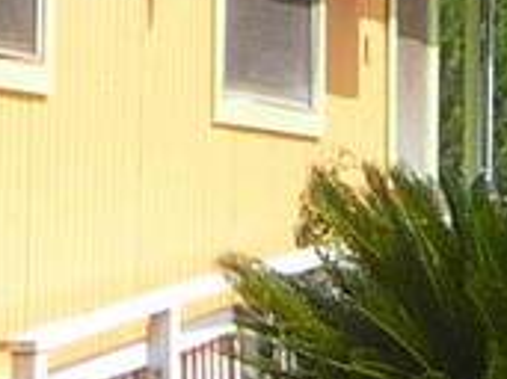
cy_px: -190
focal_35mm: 329
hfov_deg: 5.8
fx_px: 4815
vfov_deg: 4.5
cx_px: -664
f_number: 5
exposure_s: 1/500
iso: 100
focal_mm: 5.2
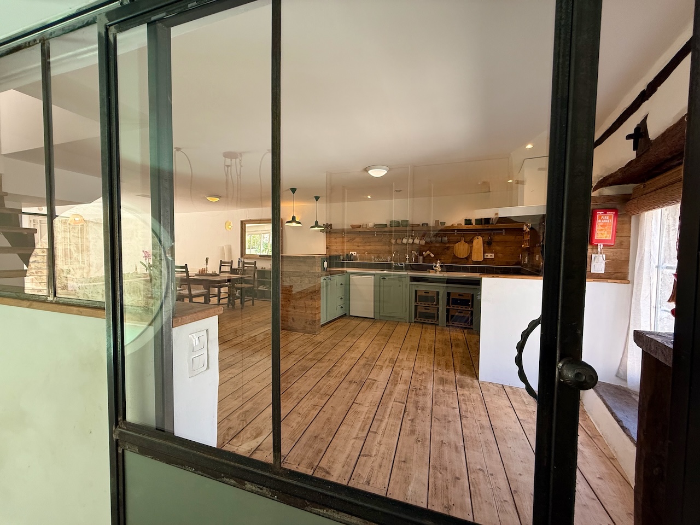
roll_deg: -0.9
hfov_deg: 102.1
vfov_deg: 85.7
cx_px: 350
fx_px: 283
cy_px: 262
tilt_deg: -3.0
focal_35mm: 14
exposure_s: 1/99
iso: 200
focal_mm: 2.22
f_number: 2.2
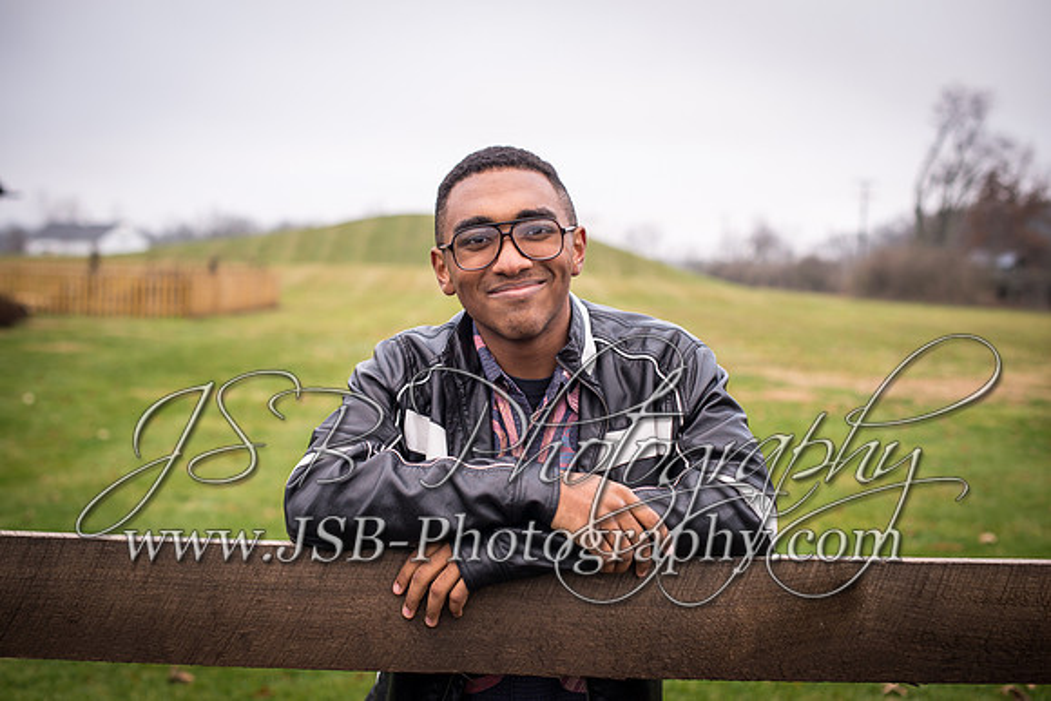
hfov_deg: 39.6
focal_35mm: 50
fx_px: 1460
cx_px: 526
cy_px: 350
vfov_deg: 27.0
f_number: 2.8
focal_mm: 50
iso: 200
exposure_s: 1/60
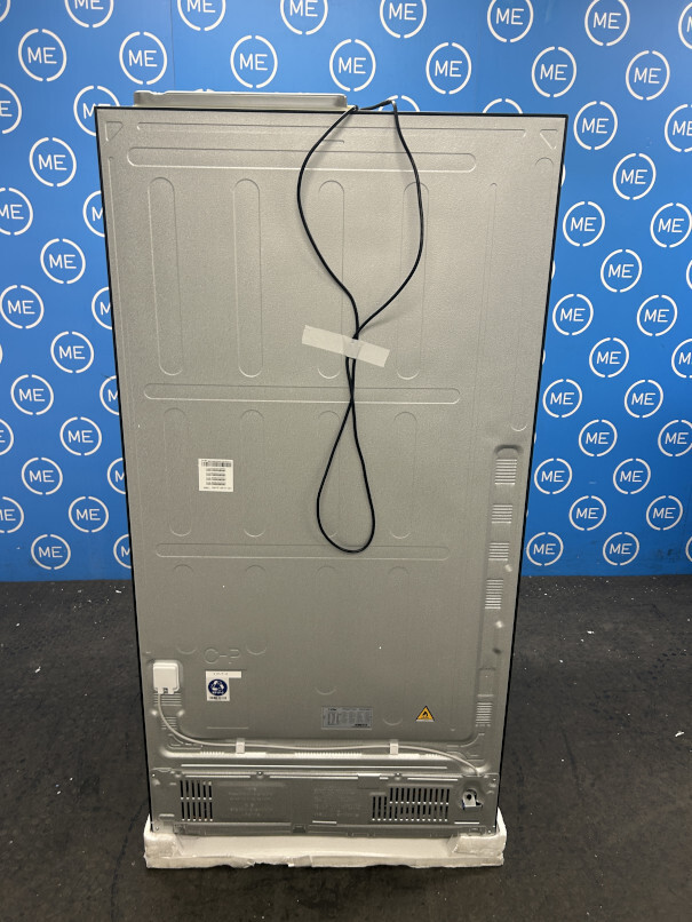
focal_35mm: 26
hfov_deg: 53.1
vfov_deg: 67.3
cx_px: 346
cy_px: 461
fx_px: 693
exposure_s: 1/50
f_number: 1.5
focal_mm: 5.7
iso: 64
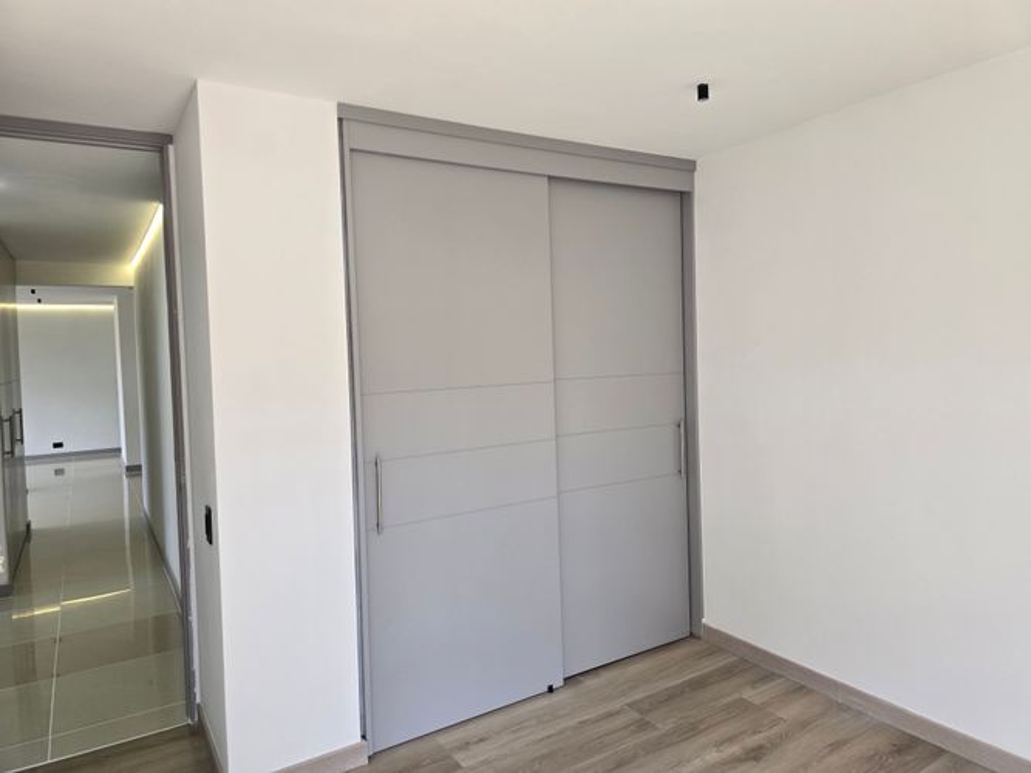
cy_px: 386
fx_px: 685
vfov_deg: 58.9
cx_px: 516
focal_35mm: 23
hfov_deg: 73.9
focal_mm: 6.3
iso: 40
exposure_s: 1/120
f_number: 1.7
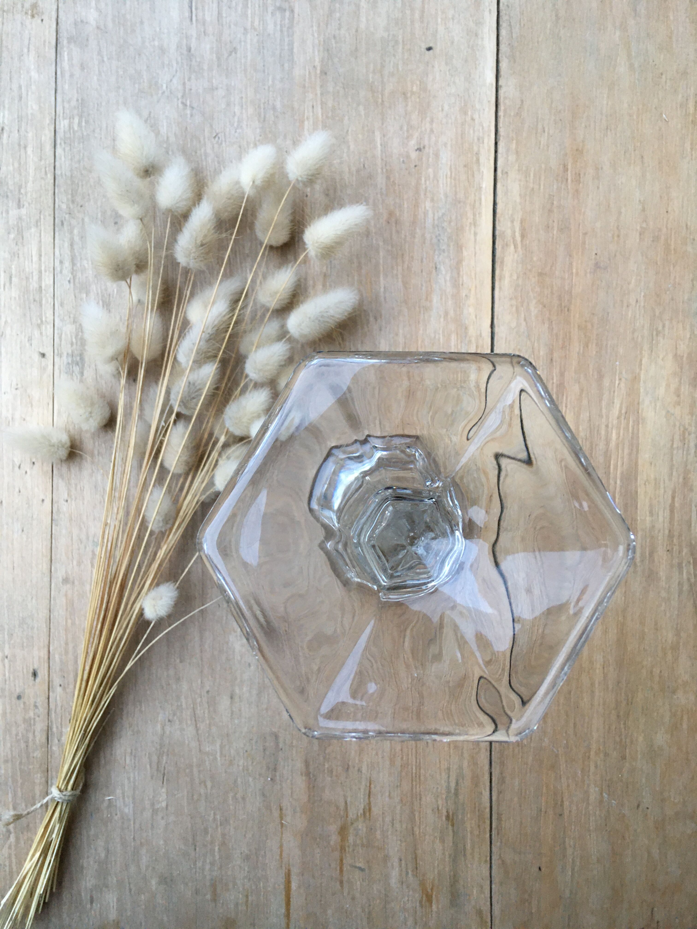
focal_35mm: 29
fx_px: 779
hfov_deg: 48.2
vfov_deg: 61.7
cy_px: 464
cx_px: 348
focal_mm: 4.15
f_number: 2.2
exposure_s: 1/33
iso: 125
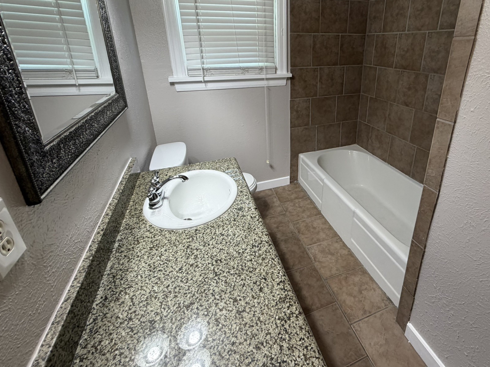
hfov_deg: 86.4
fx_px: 255
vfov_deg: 70.3
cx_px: 299
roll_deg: -0.3
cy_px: 134
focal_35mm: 18
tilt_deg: -20.2
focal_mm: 2.22
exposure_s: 1/120
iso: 200
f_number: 2.2
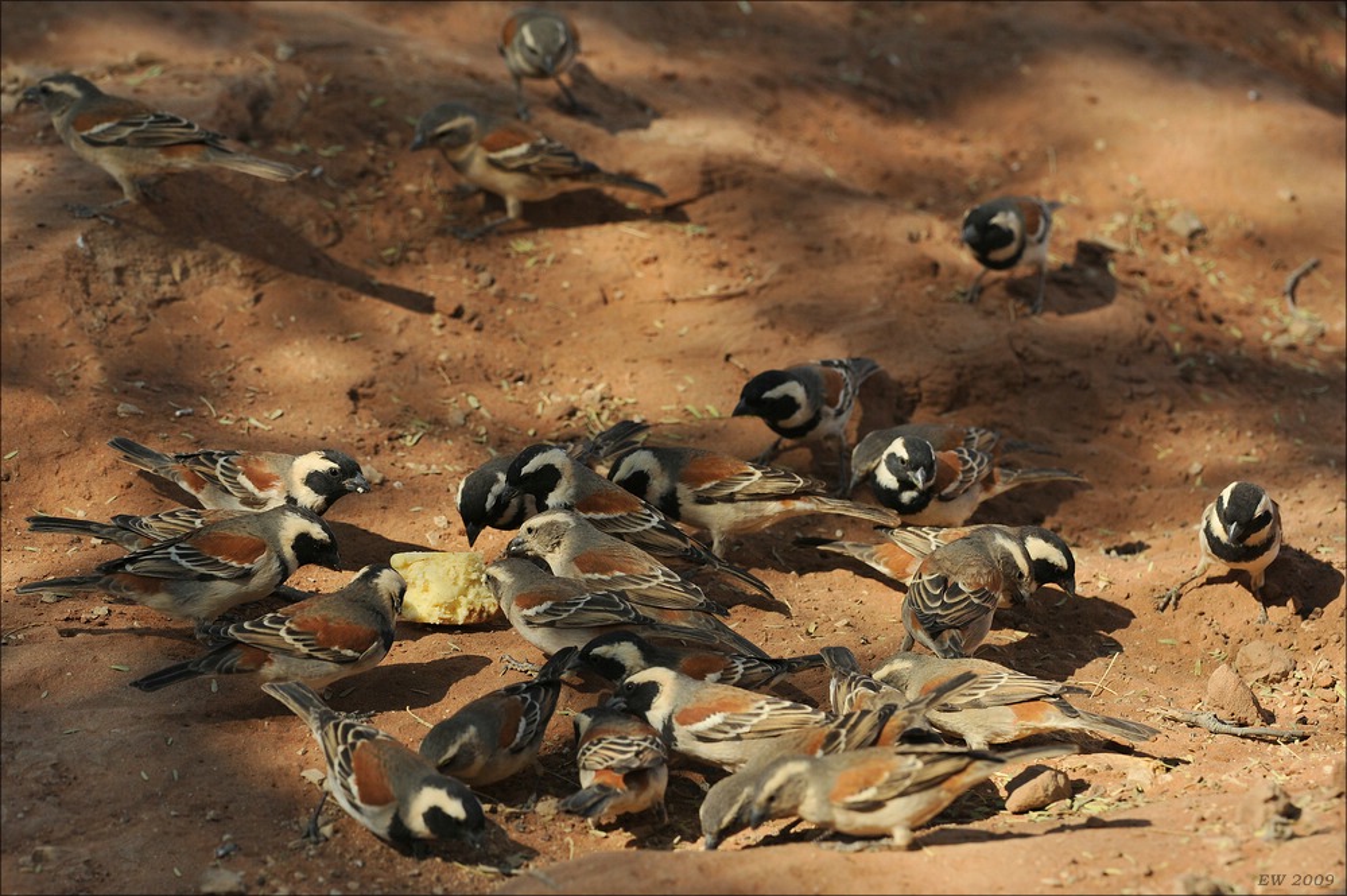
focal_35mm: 200
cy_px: 448
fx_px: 7477
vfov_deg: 6.9
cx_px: 674
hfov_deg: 10.3
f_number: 7.1
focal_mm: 200
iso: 500
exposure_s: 1/640
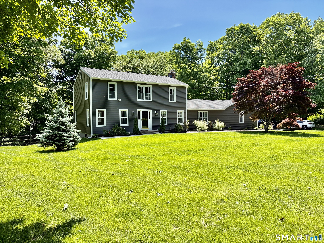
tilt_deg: -1.4
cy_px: 122
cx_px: 162
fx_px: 243
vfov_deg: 53.1
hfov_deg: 67.3
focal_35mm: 26
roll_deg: +1.5
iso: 50
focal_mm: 5.96
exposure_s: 1/1337
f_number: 1.6
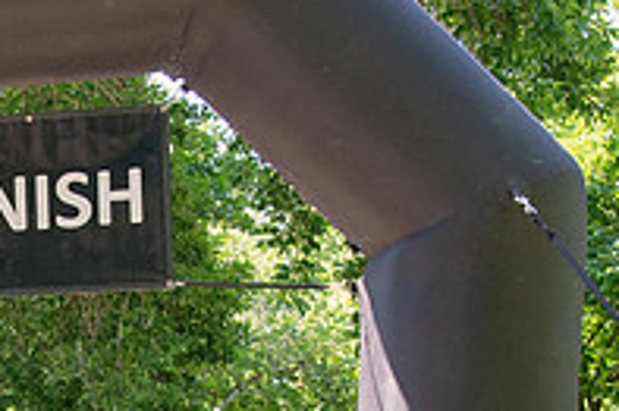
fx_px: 1821
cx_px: -72
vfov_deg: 12.4
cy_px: 565
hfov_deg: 18.5
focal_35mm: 106
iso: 500
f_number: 4
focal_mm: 24
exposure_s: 1/400
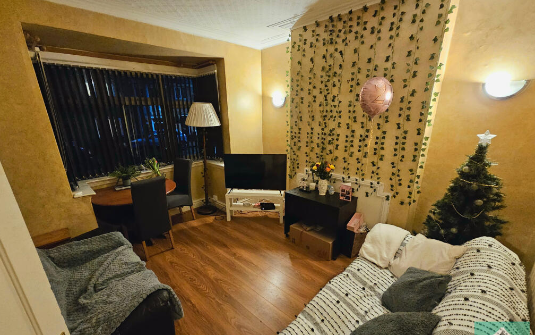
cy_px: 189
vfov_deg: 78.3
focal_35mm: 14
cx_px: 264
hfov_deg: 105.3
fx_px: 204
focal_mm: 2.2
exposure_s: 1/25
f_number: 2.2
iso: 1250
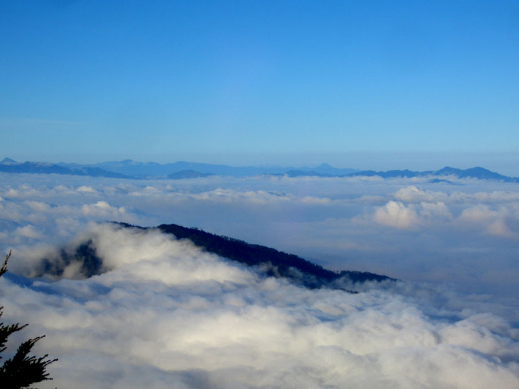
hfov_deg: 22.3
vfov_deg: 16.8
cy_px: 194
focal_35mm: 88
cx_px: 260
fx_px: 1319
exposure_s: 1/320
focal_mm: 14.6
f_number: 7
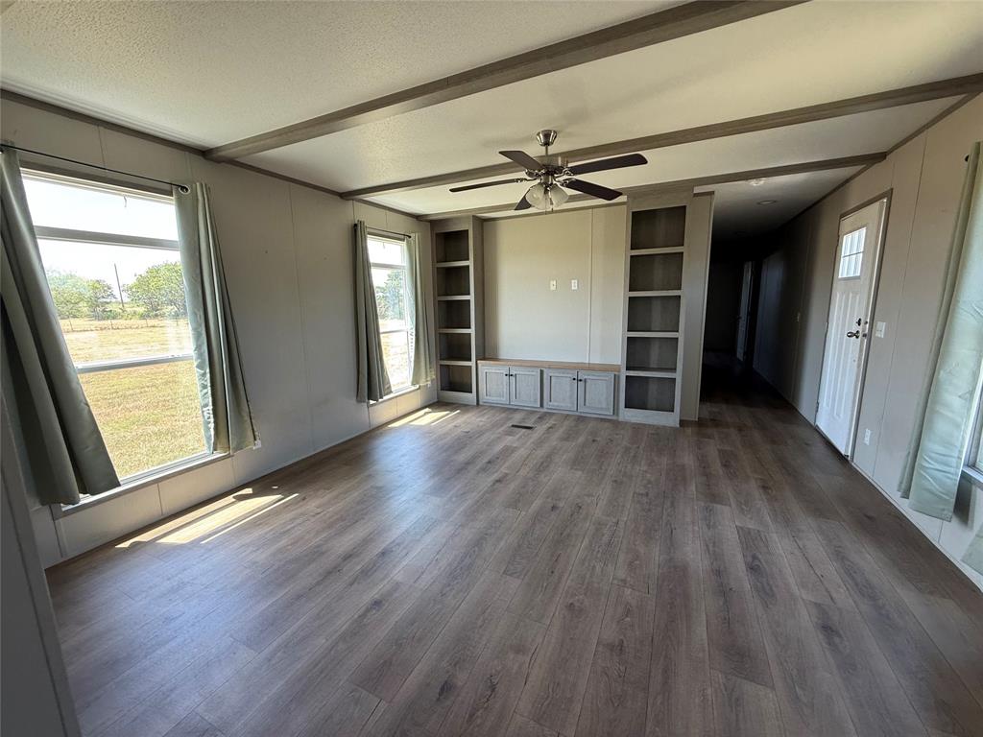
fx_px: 398
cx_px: 492
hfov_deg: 102.1
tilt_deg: -9.0
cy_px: 368
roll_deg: +0.6
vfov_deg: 85.7
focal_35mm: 14
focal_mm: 2.22
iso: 125
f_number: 2.2
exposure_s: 1/99
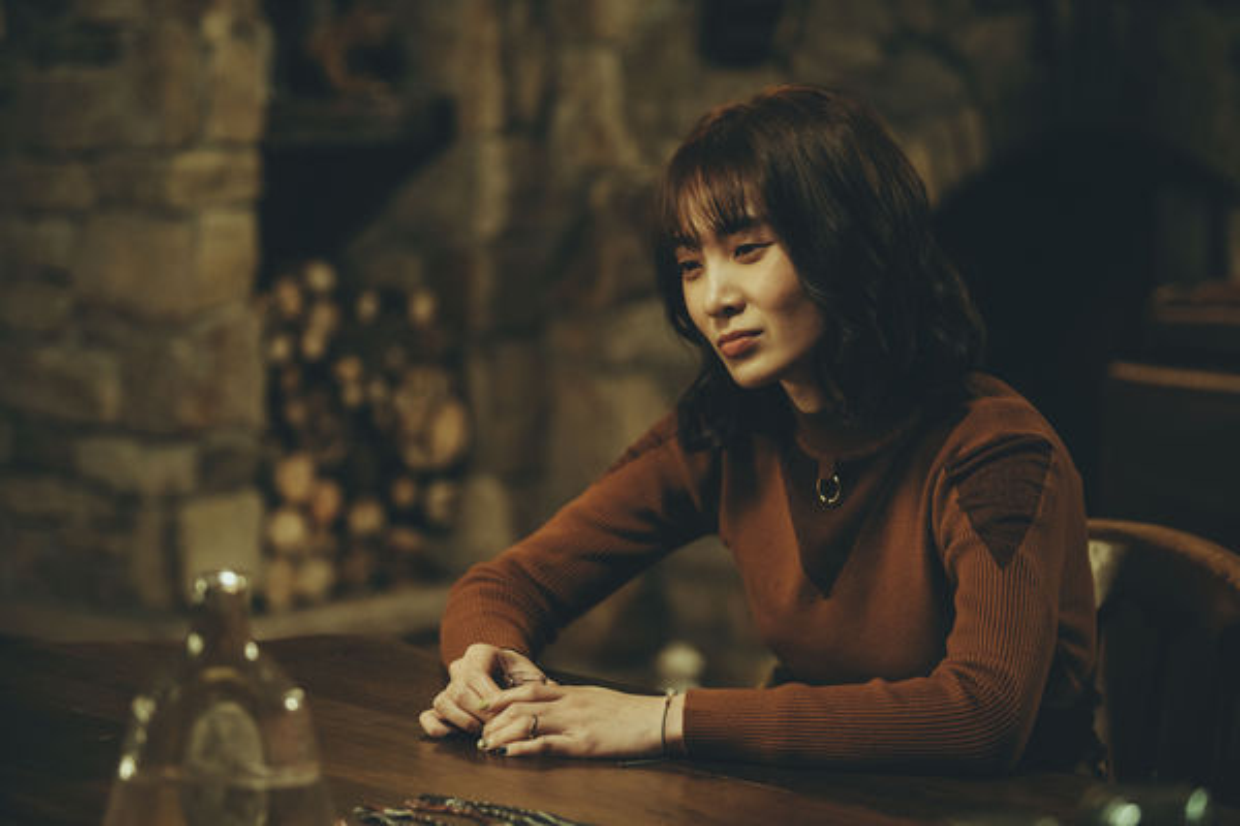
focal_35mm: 95
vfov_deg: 14.4
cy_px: 413
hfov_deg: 21.5
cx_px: 620
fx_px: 3272
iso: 1600
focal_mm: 95
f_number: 2.8
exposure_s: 1/60
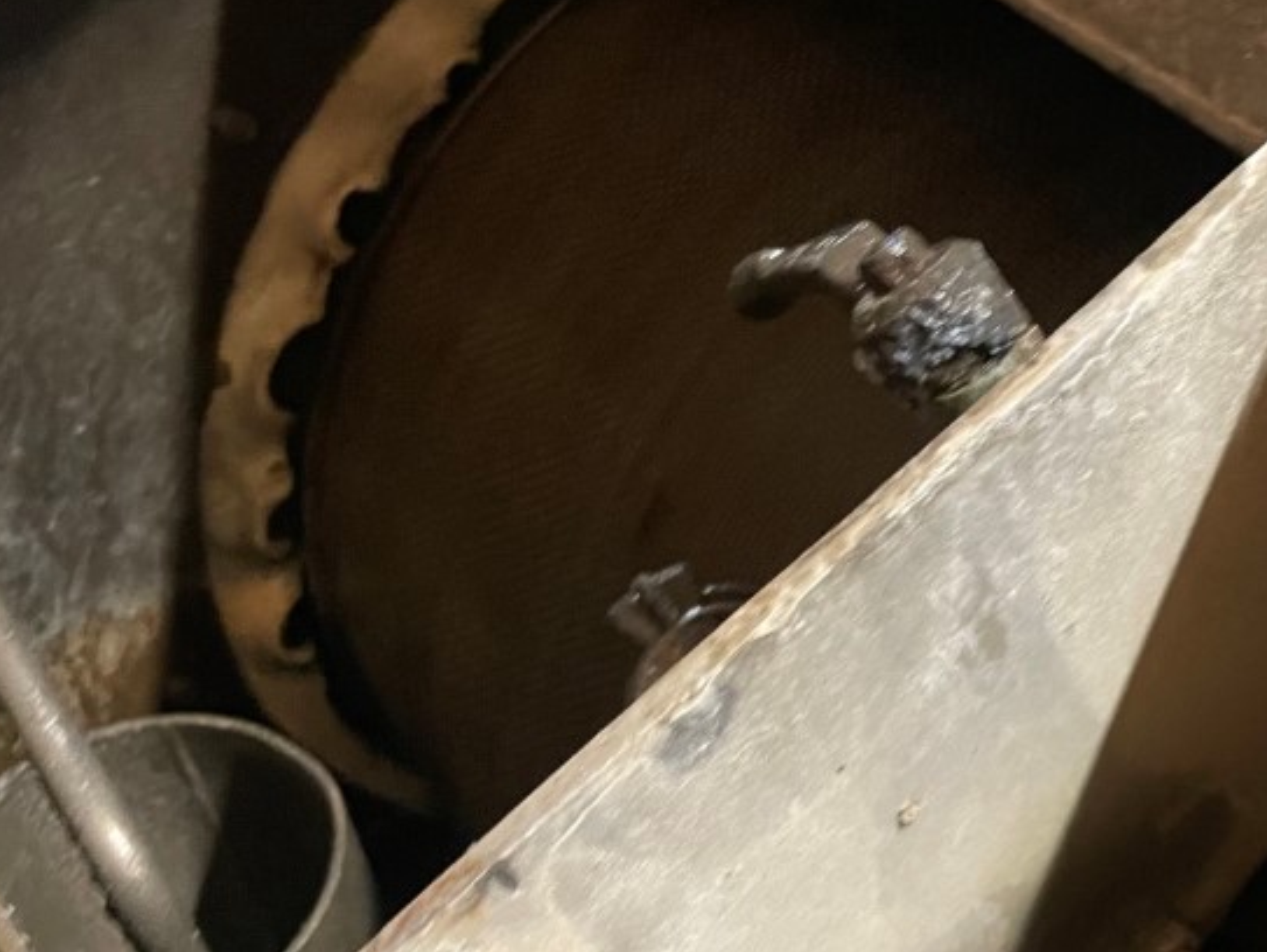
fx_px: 1795
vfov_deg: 29.5
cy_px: 621
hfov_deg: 36.6
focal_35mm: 49
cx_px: 1127
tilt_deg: -45.4
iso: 640
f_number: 1.6
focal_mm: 4.2
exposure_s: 1/25
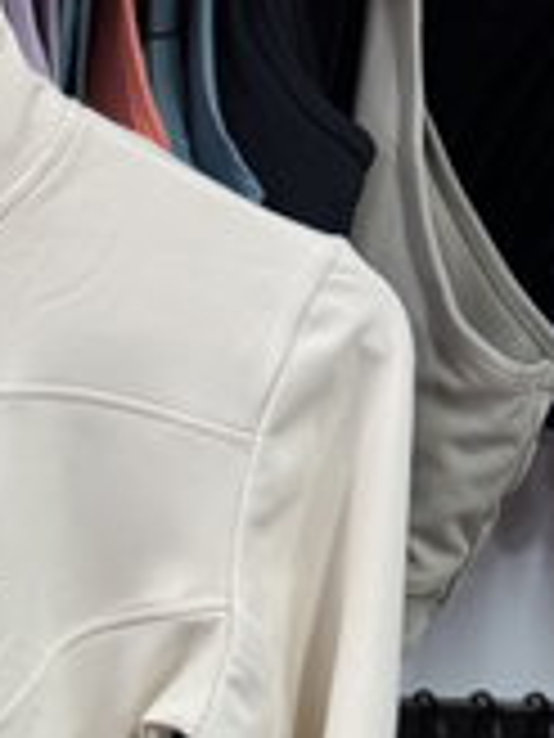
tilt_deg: -14.7
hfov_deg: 17.1
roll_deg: -0.5
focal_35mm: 78
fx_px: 1664
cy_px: 826
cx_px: -279
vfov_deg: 23.4
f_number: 1.78
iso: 200
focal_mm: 6.76
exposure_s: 1/100
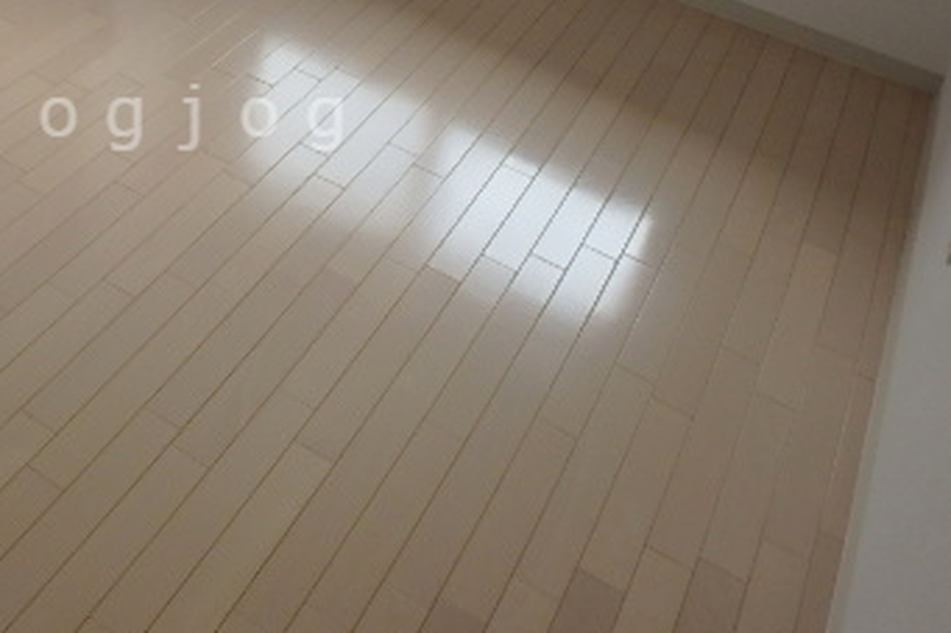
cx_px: 167
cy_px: 117
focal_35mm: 41
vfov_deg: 31.7
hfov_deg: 44.7
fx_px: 1083
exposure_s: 1/60
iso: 125
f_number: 3.5
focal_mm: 3.7
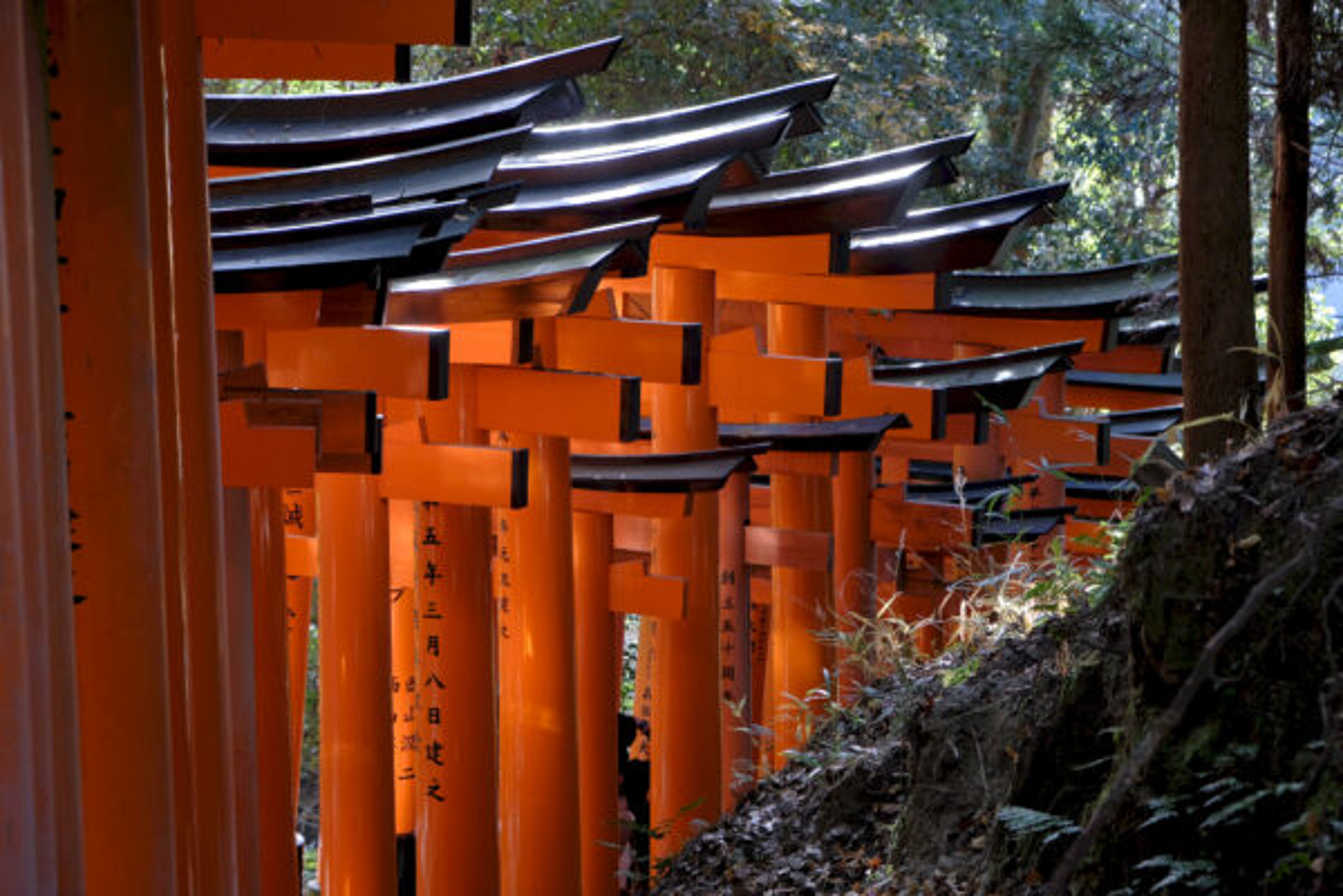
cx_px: 672
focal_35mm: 83
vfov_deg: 16.5
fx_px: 3096
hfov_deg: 24.5
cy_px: 448
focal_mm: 55
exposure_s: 1/30
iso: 800
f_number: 5.6
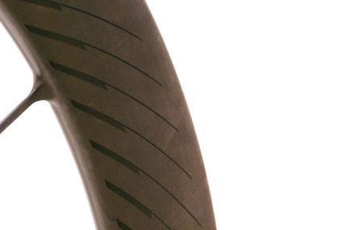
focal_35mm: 156
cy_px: 308
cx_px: 148
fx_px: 1491
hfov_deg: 13.2
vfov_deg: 8.7
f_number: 7.1
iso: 2000
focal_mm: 55
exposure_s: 1/125
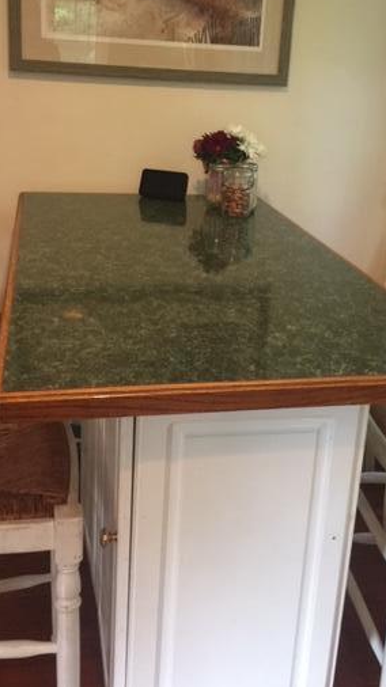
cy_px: 282
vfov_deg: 50.2
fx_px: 729
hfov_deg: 29.6
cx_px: 215
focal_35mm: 40
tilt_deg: -15.5
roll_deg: -3.1
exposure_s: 1/15
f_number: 2.2
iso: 100
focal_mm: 4.15
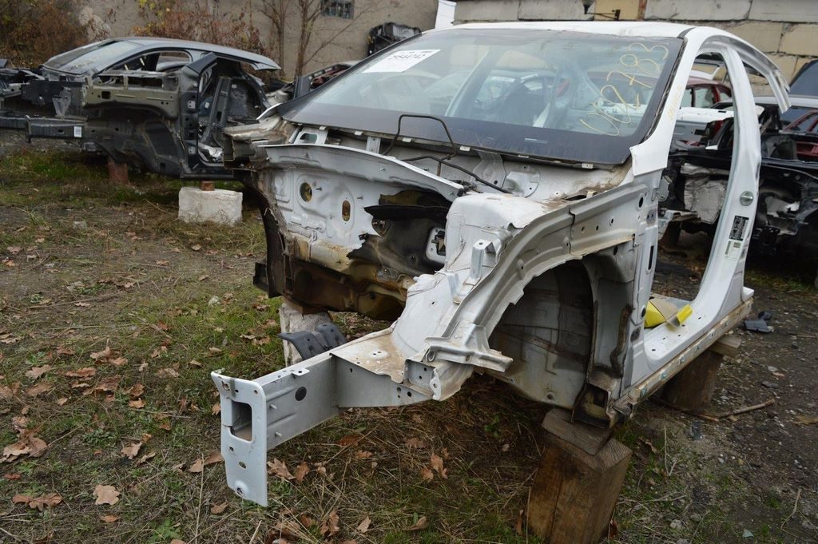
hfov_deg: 67.4
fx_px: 613
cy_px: 272
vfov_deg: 47.9
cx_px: 409
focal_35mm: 27
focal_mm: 18
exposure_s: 1/125
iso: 100
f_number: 5.6
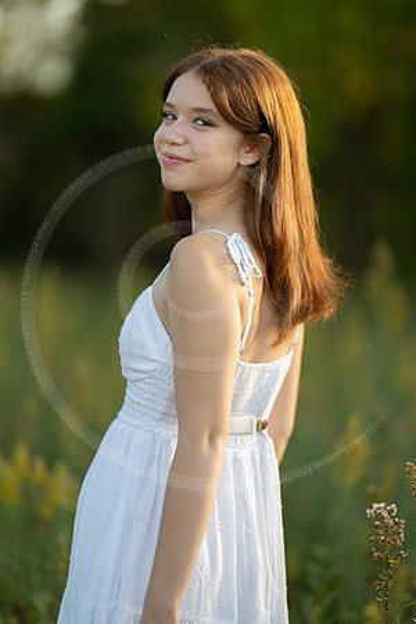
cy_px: 312
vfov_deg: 23.9
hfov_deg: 16.1
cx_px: 208
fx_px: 1473
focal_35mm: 85
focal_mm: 85
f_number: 1.2
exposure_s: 1/1600
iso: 160
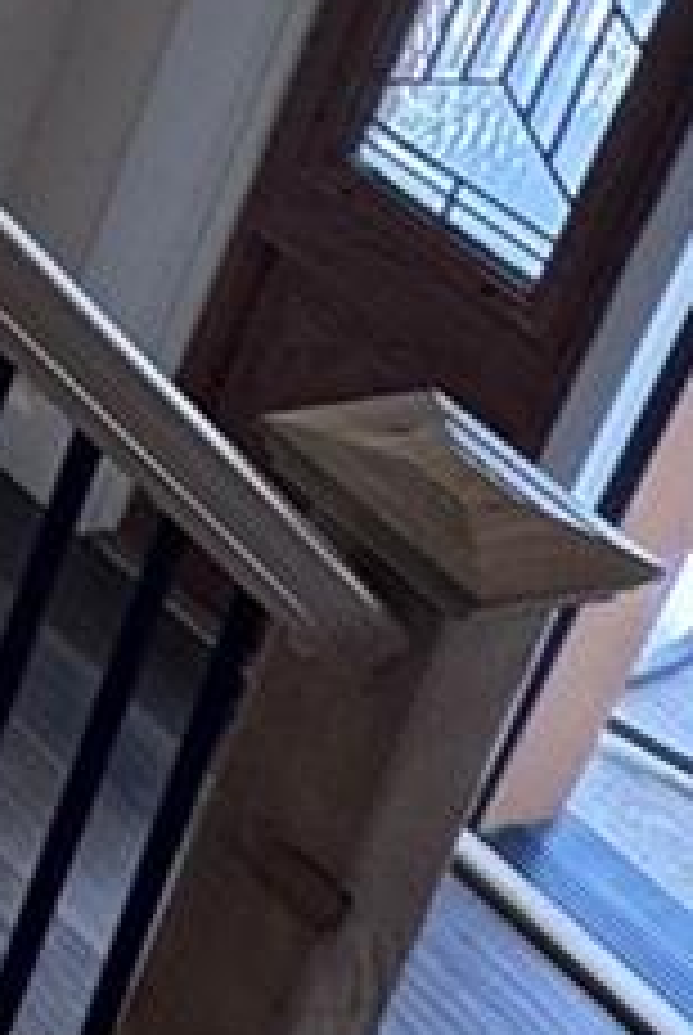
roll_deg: +2.7
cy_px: -1084
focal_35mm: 91
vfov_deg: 16.5
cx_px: -2326
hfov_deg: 7.4
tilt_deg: -19.6
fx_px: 2620
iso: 100
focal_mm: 2.22
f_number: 2.2
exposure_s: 1/120
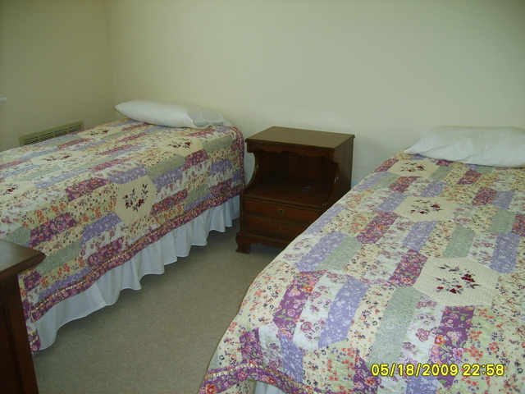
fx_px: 531
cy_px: 197
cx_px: 262
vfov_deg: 40.7
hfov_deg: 52.6
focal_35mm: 35
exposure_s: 1/30
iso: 100
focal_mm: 5.8
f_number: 2.8
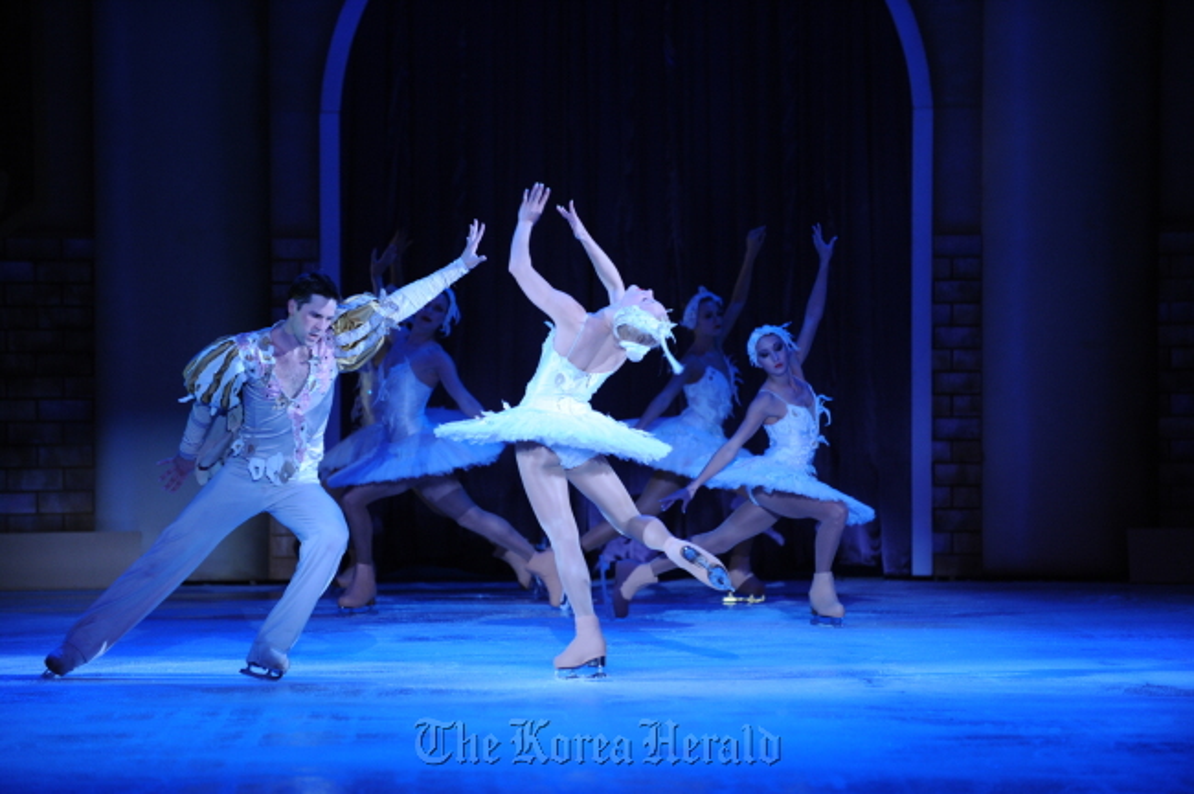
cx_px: 597
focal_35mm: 200
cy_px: 397
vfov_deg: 6.9
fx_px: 6627
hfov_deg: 10.3
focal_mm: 200
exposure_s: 1/400
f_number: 4
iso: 1600
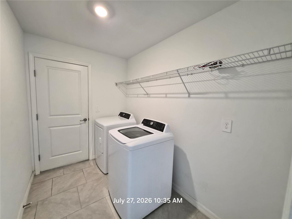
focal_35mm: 13
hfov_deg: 106.2
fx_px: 110
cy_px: 110
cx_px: 146
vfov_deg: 89.9
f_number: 2.2
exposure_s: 1/60
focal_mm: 1.7
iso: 200
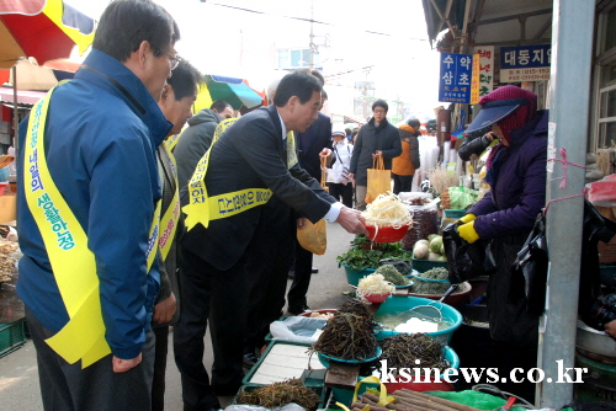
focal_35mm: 30
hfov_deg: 61.9
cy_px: 206
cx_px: 308
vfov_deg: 43.7
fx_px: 514
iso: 800
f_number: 9
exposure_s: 1/200
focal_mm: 20
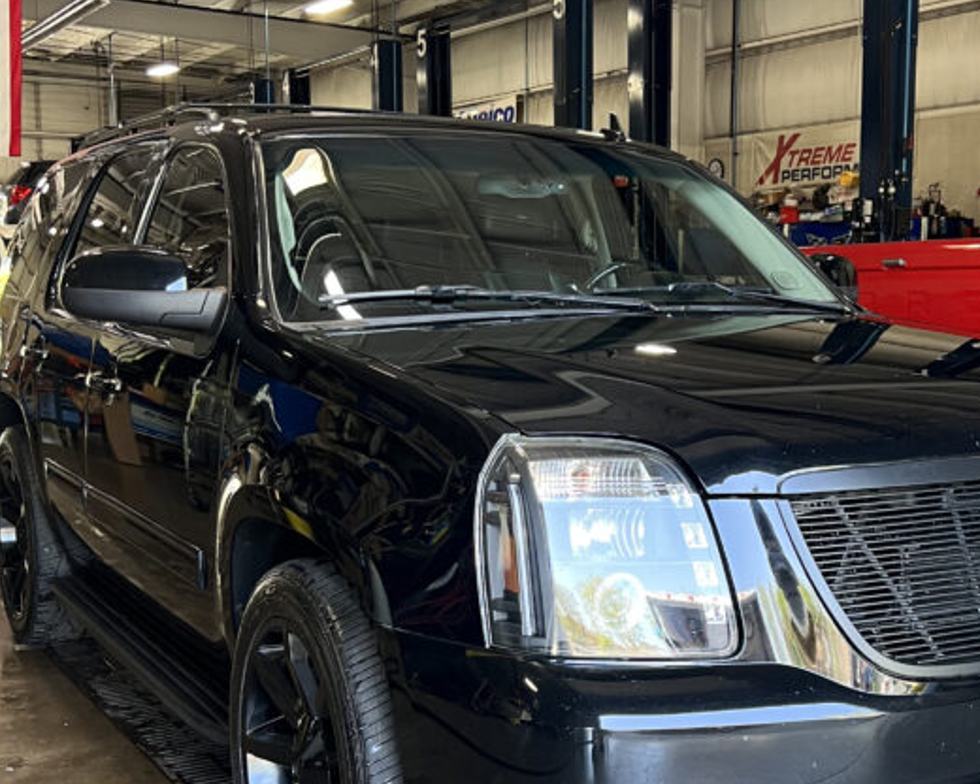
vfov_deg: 30.2
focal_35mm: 50
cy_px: 454
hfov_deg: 37.2
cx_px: 601
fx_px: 1450
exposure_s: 1/60
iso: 100
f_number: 1.5
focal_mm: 5.7
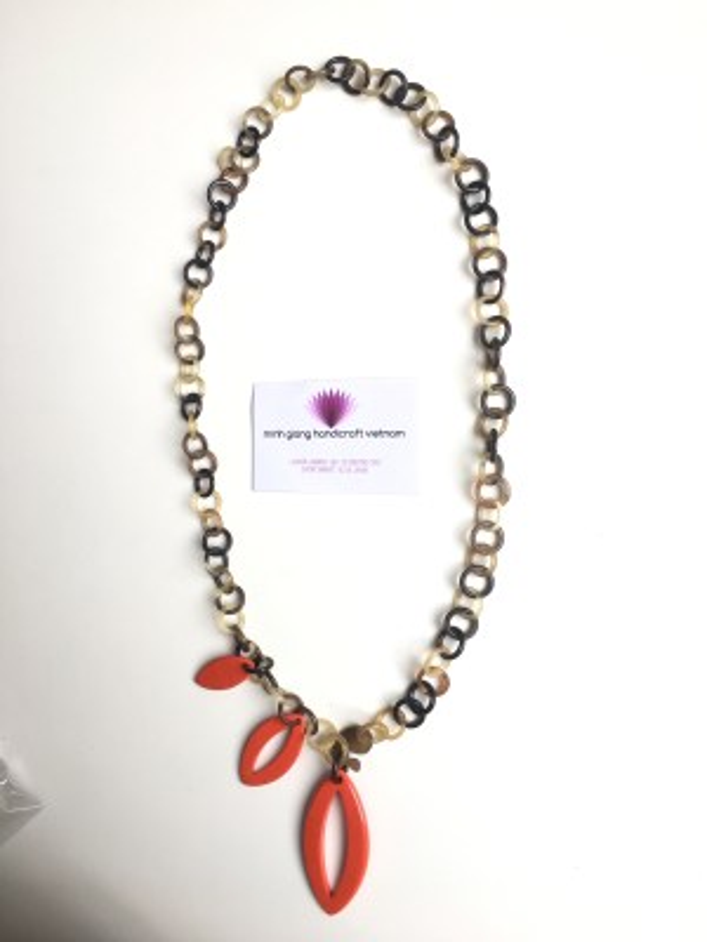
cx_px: 354
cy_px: 471
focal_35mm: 29
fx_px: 790
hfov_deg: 48.2
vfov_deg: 61.7
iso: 25
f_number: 2.2
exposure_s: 1/120
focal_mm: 4.15
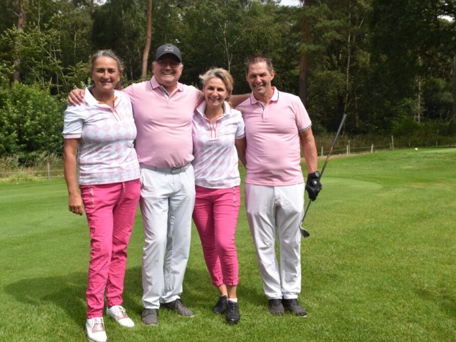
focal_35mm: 49
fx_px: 645
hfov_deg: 38.9
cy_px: 172
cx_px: 225
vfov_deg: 29.7
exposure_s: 1/400
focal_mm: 30
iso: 200
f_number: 10
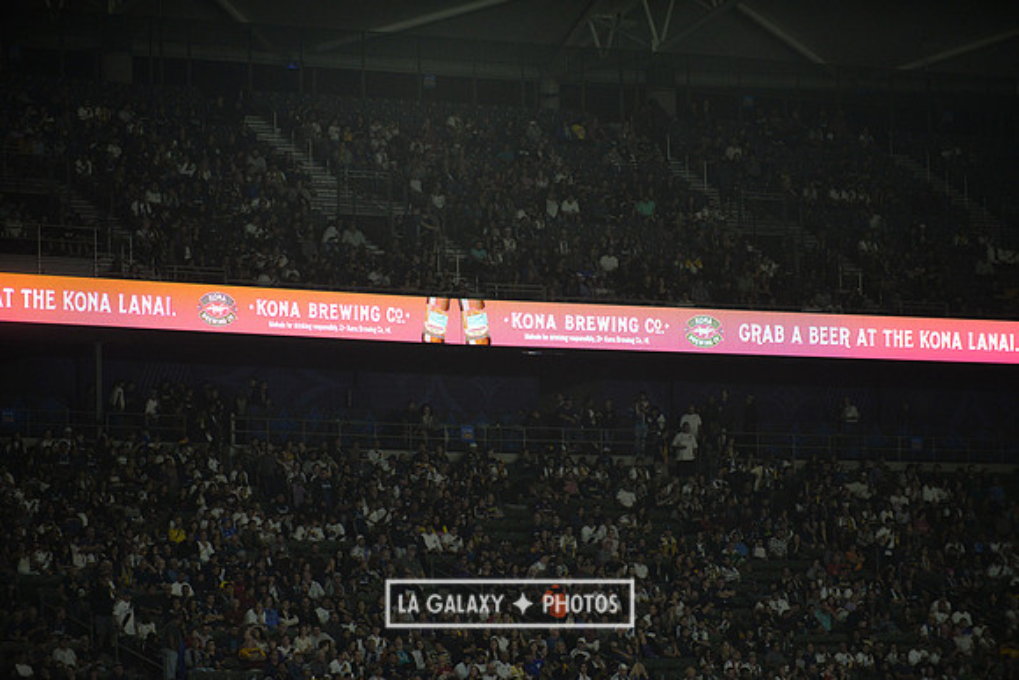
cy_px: 340
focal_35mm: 200
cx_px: 510
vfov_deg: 6.9
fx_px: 5662
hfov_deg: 10.3
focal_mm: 200
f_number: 2.8
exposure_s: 1/2000
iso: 1600
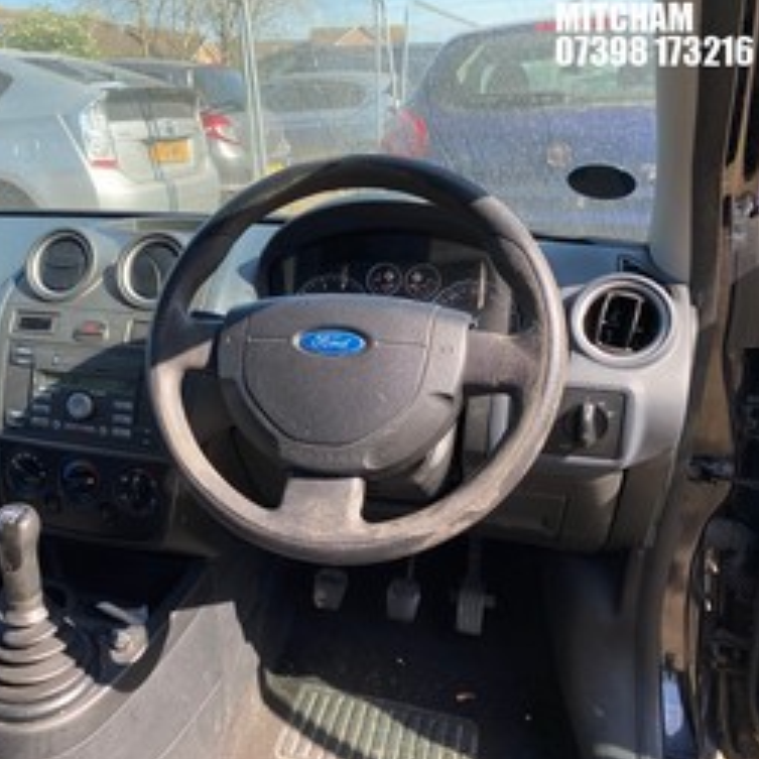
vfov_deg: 51.1
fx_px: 794
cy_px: 390
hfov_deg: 50.0
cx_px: 242
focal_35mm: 32
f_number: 1.8
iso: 32
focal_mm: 4.25
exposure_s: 1/458
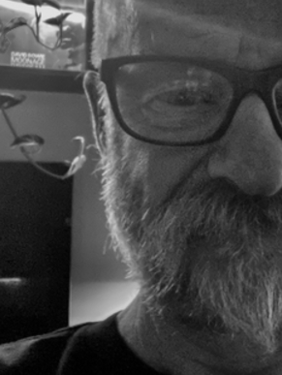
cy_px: 174
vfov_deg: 29.4
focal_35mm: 66
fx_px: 716
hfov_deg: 21.6
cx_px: 275
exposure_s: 1/15
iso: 1600
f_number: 2.2
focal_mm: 2.87
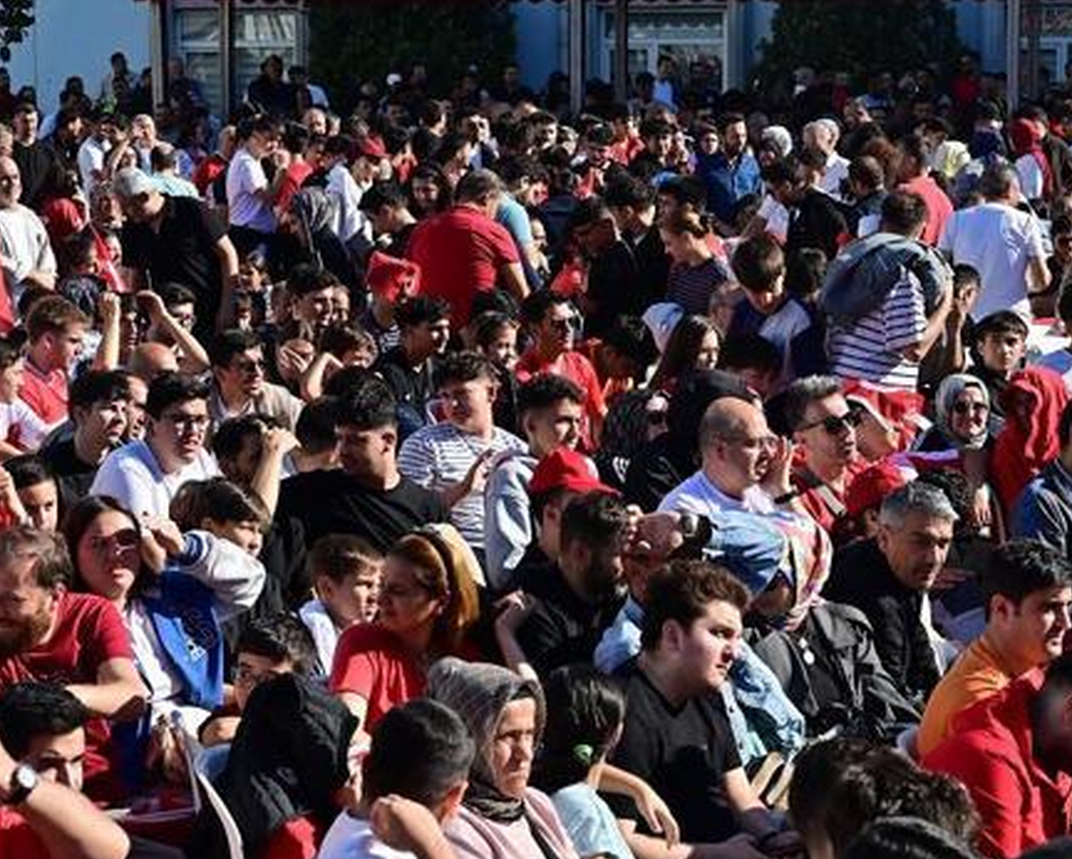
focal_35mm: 117
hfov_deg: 16.4
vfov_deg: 13.2
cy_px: 433
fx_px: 3714
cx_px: 511
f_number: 7.1
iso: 100
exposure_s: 1/500
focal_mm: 70
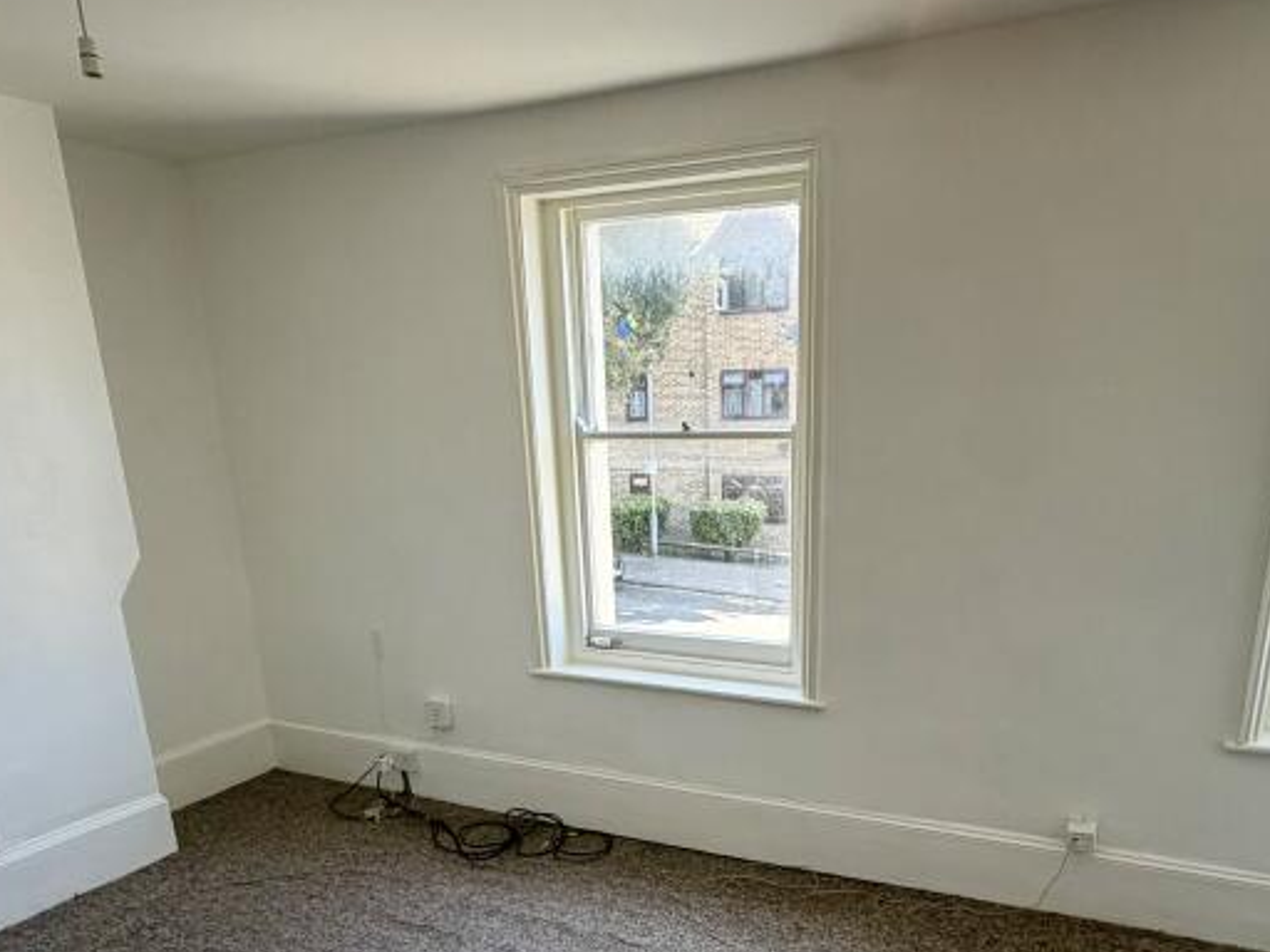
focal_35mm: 28
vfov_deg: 47.2
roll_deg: +0.3
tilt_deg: -18.6
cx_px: 682
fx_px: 1027
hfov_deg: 63.4
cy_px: 754
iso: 80
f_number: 2.2
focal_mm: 2.22
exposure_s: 1/121
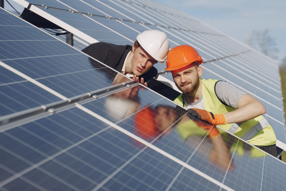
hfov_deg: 18.3
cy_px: 96
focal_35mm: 112
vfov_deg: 12.2
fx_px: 890
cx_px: 143
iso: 500
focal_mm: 75
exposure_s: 1/8000
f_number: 4
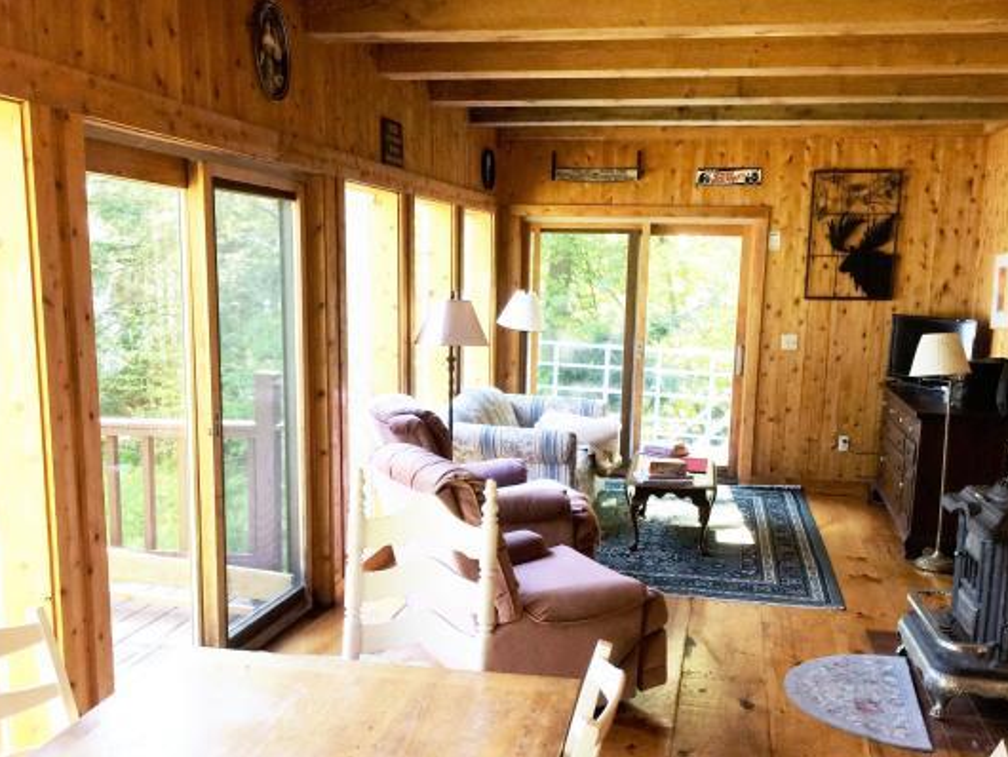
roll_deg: -0.2
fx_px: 1020
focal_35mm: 35
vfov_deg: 40.5
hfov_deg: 52.6
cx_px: 527
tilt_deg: -11.0
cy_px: 455
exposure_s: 1/40
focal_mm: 4.15
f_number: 2.2
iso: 32
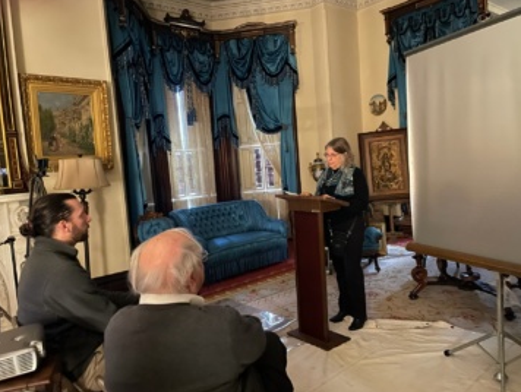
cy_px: 202
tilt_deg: -5.1
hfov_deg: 65.2
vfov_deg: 51.5
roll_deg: +4.6
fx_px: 407
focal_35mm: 27
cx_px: 256
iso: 1250
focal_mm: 4.2
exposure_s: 1/15
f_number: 1.6
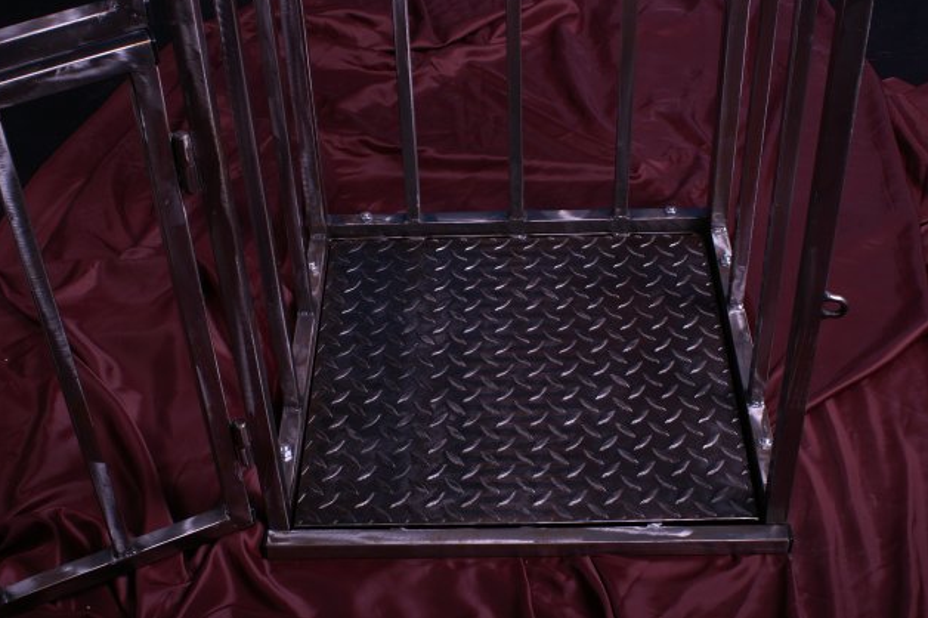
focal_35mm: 54
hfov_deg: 37.2
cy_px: 305
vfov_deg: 25.3
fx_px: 1379
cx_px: 457
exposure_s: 1/125
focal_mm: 35
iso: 100
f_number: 11
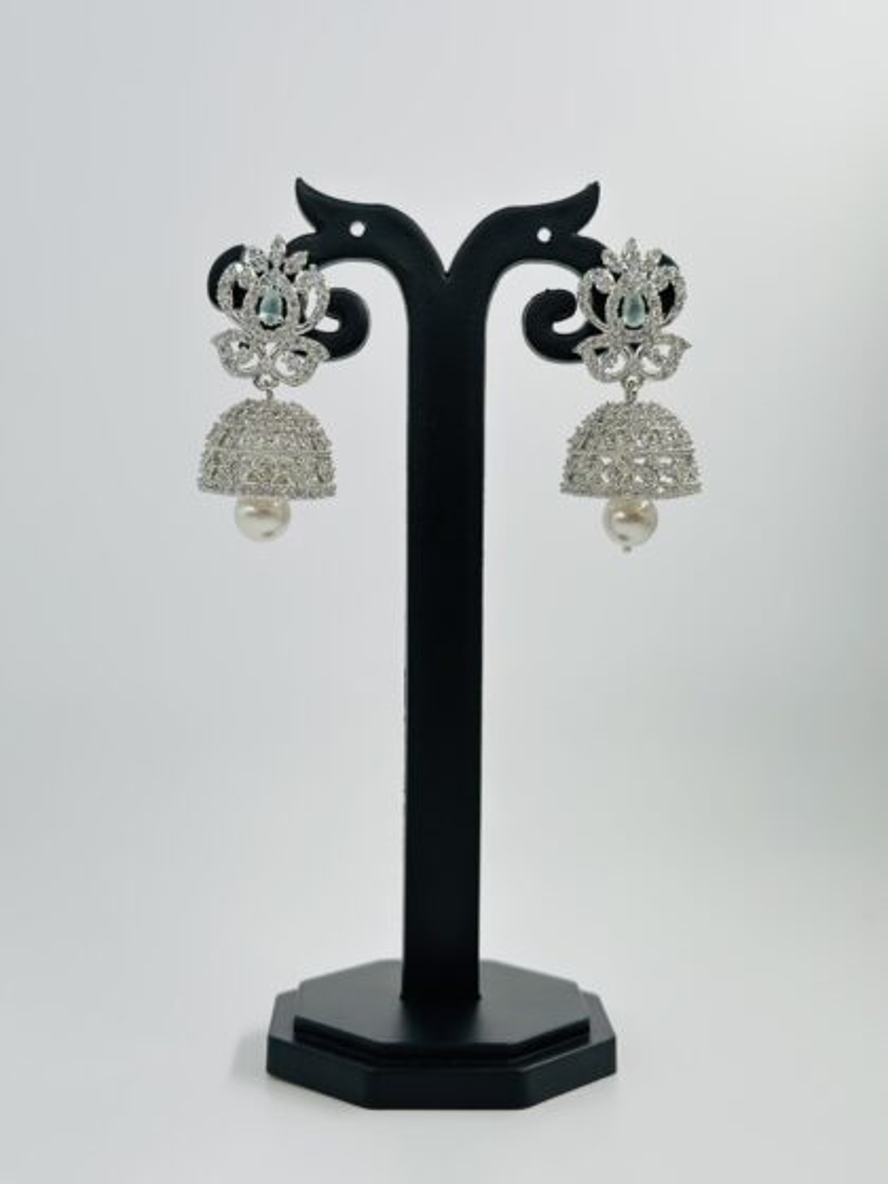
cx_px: 444
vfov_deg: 39.7
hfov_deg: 30.3
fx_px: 1642
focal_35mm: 48
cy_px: 592
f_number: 1.78
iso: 80
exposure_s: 1/1541
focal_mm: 6.86
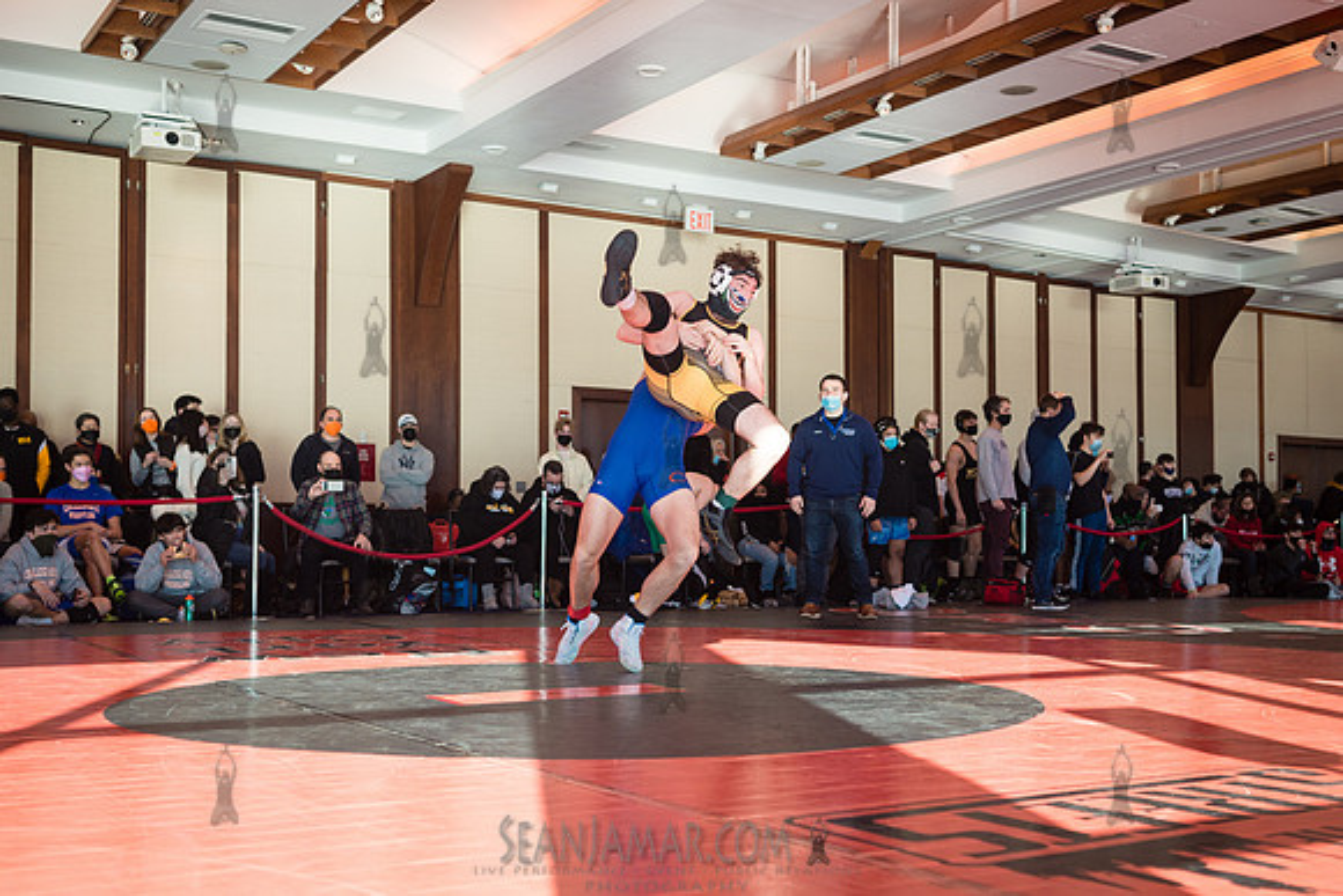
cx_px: 685
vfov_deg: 32.8
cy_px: 506
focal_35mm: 41
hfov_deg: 47.6
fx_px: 1523
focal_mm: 35
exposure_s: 1/400
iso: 400
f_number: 3.5
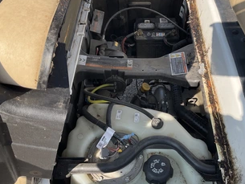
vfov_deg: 37.7
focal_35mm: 38
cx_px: 135
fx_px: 269
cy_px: 86
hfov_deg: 48.9
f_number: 1.8
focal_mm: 3
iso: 25
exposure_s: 1/529
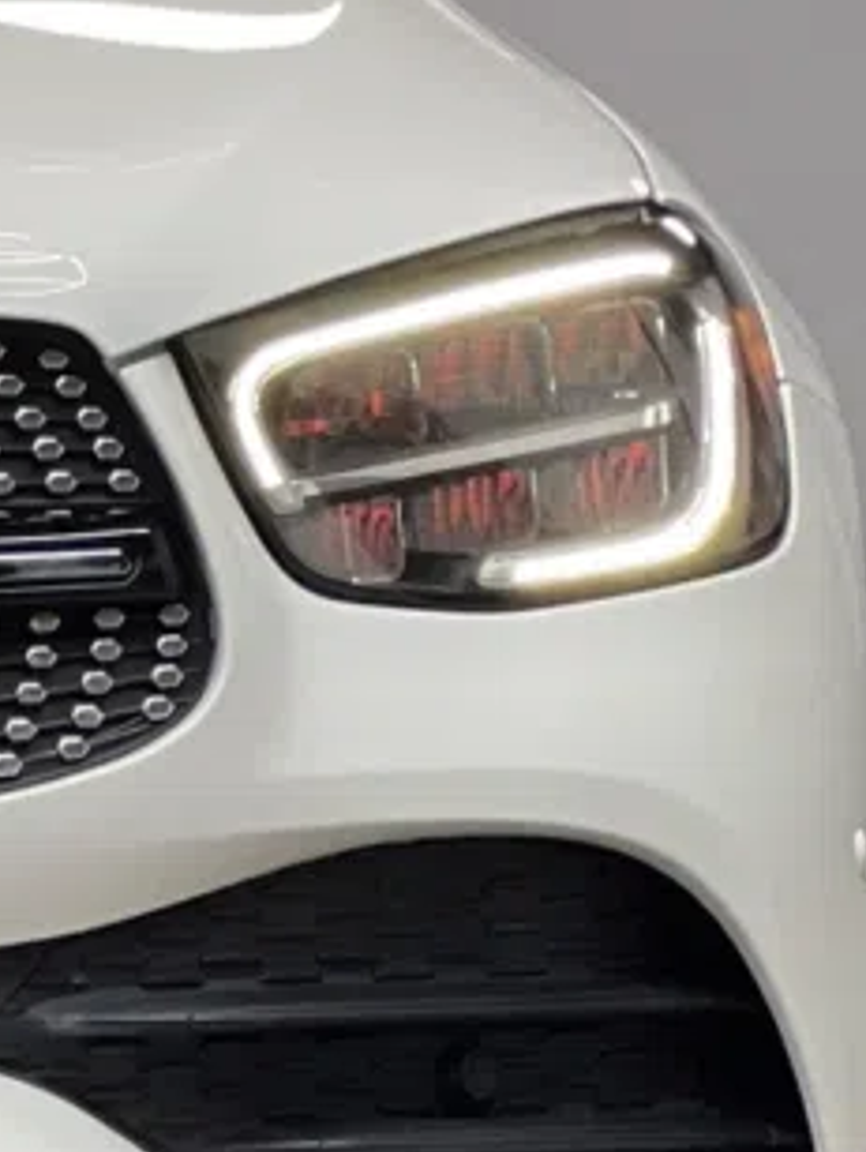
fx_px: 11384
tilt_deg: +3.7
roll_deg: +0.7
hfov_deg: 4.3
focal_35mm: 342
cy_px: -208
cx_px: -930
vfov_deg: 5.8
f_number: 2.8
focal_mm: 9
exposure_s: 1/100
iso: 200
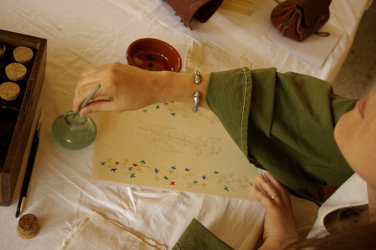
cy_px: 125
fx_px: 438
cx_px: 188
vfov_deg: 31.8
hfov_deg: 46.4
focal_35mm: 42
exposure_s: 1/40
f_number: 4
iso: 160
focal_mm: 28
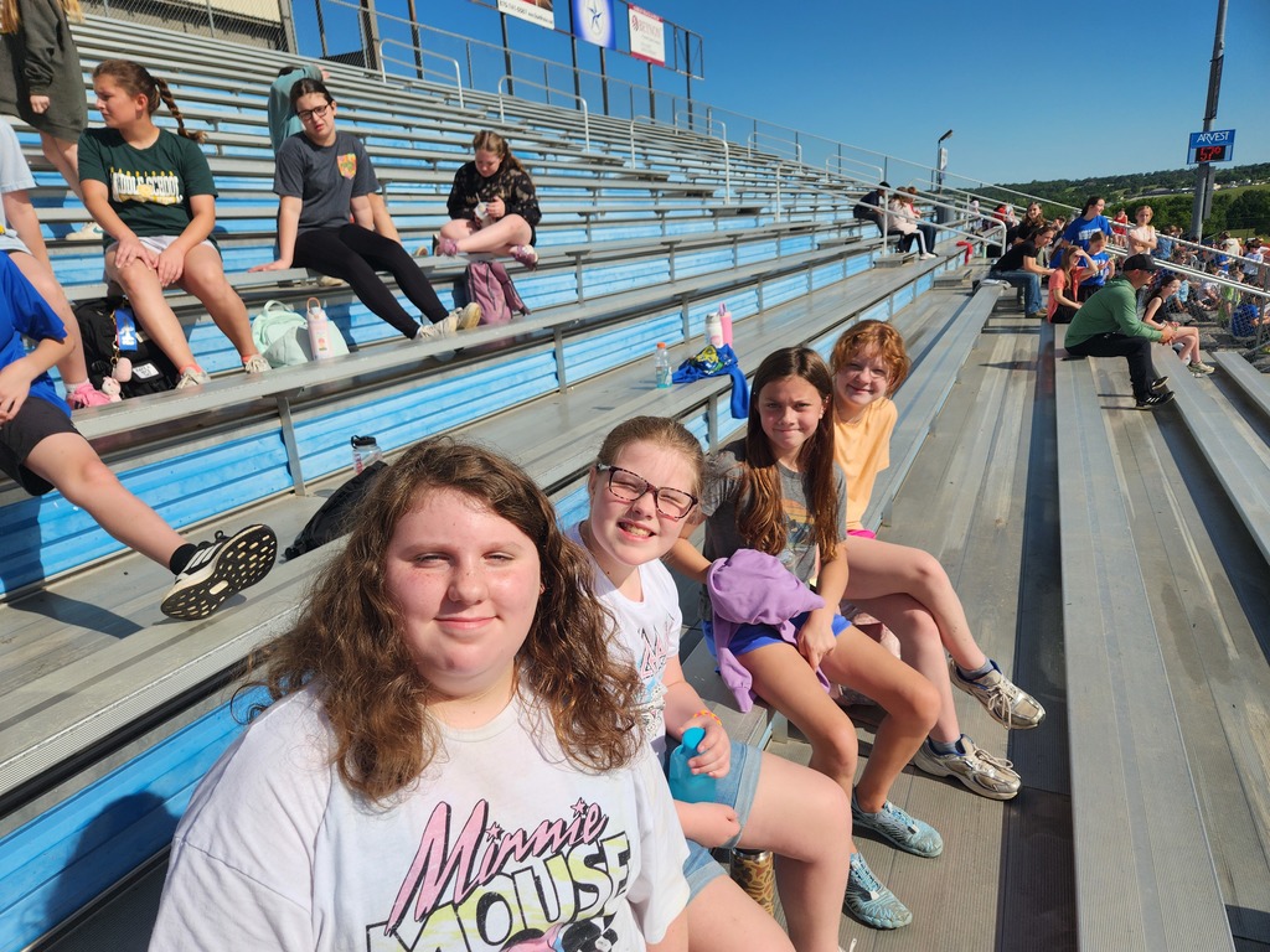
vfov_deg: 58.9
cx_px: 635
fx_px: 844
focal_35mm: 23
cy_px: 476
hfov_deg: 73.9
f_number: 1.8
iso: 20
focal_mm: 5.4
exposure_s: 1/3569
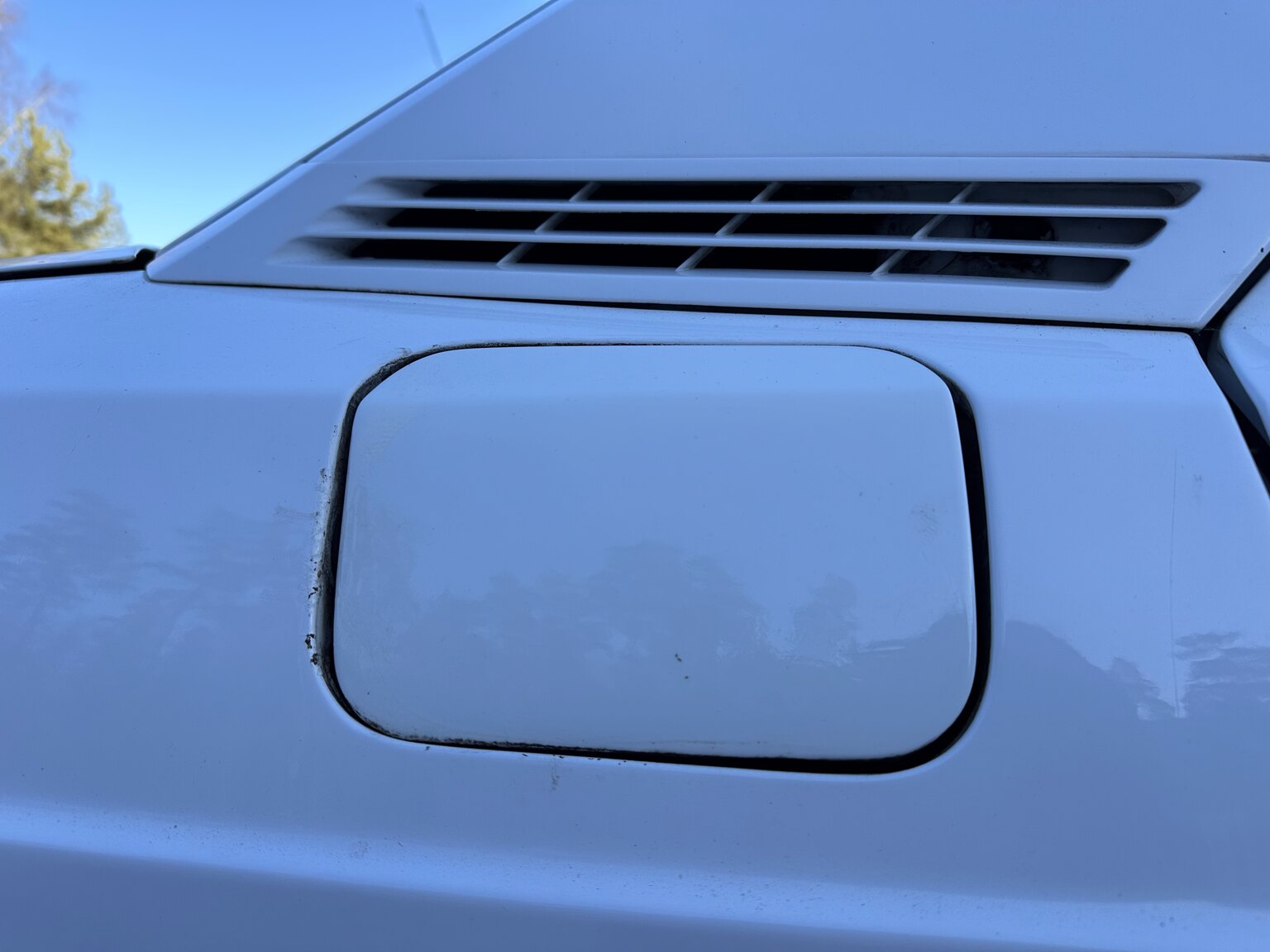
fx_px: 881
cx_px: 635
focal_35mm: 24
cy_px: 476
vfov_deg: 56.8
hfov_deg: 71.6
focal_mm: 6.86
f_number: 1.78
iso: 80
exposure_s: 1/1289
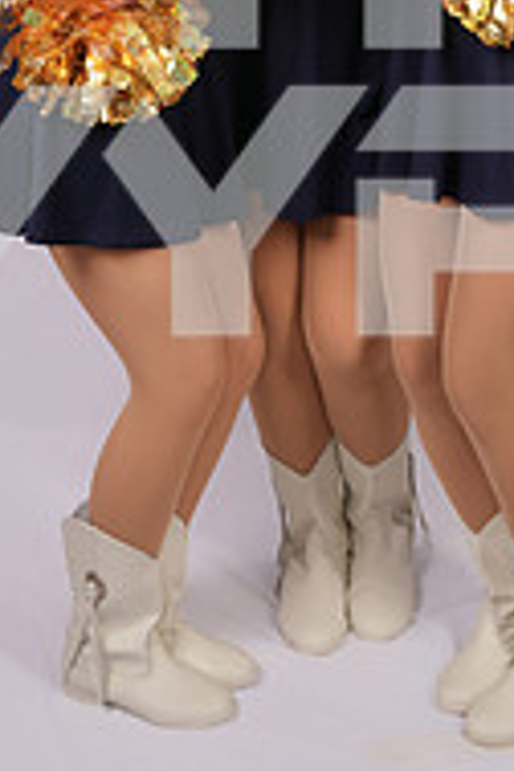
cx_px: 318
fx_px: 1735
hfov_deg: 16.8
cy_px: -73
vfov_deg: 23.5
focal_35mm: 81
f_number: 5.6
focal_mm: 34
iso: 100
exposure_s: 1/125
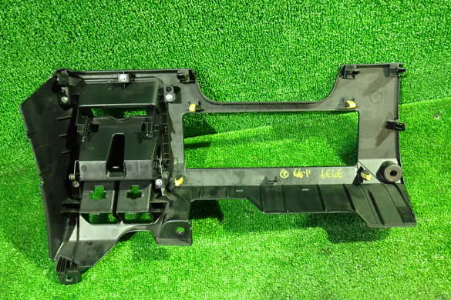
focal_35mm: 32
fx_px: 401
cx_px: 220
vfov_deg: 41.1
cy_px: 154
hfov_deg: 58.7
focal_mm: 5.4
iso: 800
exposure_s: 1/15
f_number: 2.3
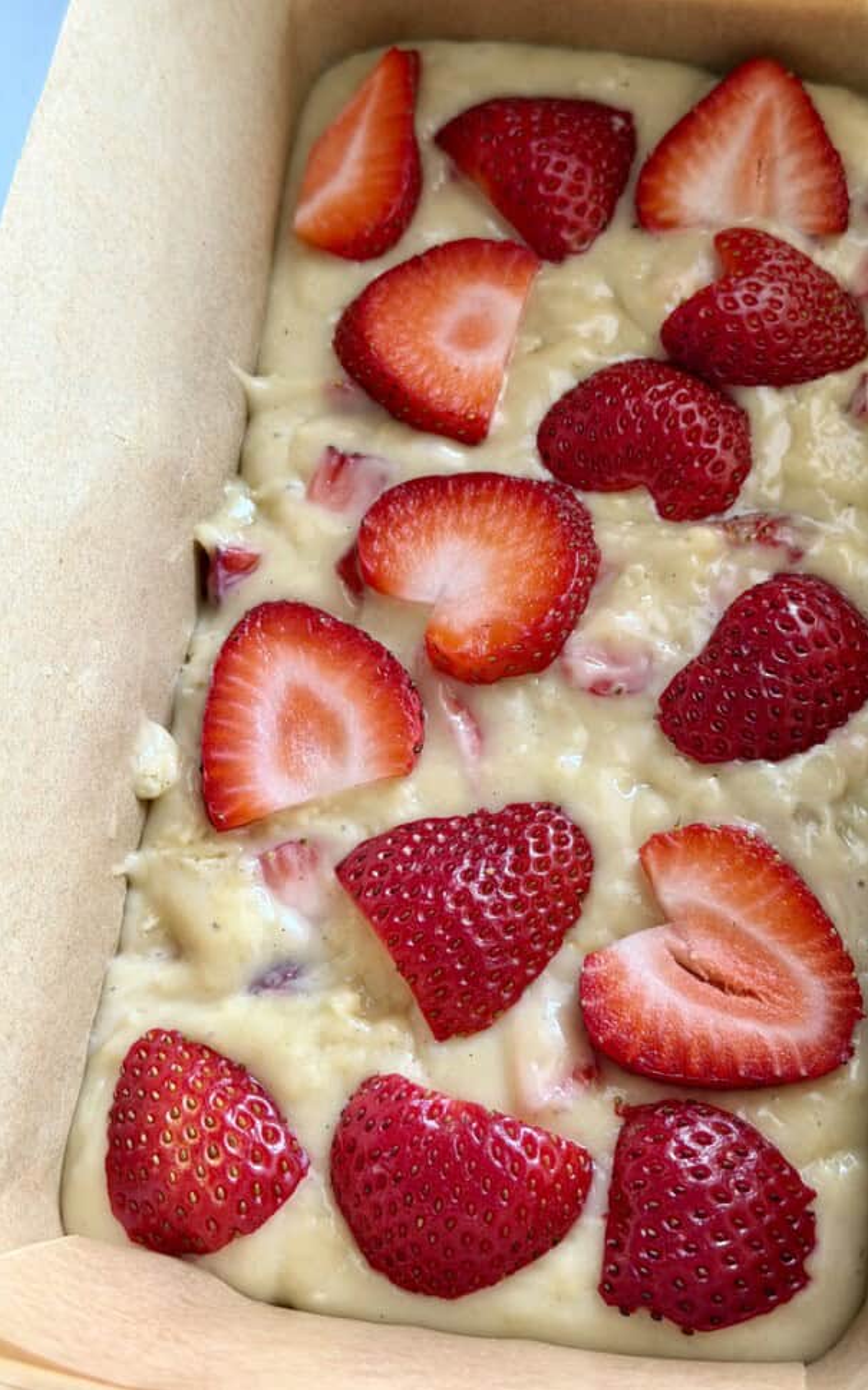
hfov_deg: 25.3
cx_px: 498
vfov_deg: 39.6
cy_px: 695
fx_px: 1932
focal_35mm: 51
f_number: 1.8
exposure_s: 1/60
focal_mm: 6.8
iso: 160
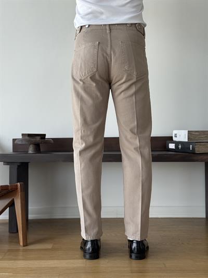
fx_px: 384
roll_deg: +0.3
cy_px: 139
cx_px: 104
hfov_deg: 30.3
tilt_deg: -0.8
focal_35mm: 48
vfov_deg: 39.6
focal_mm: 6.76
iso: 80
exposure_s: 1/384
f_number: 1.78
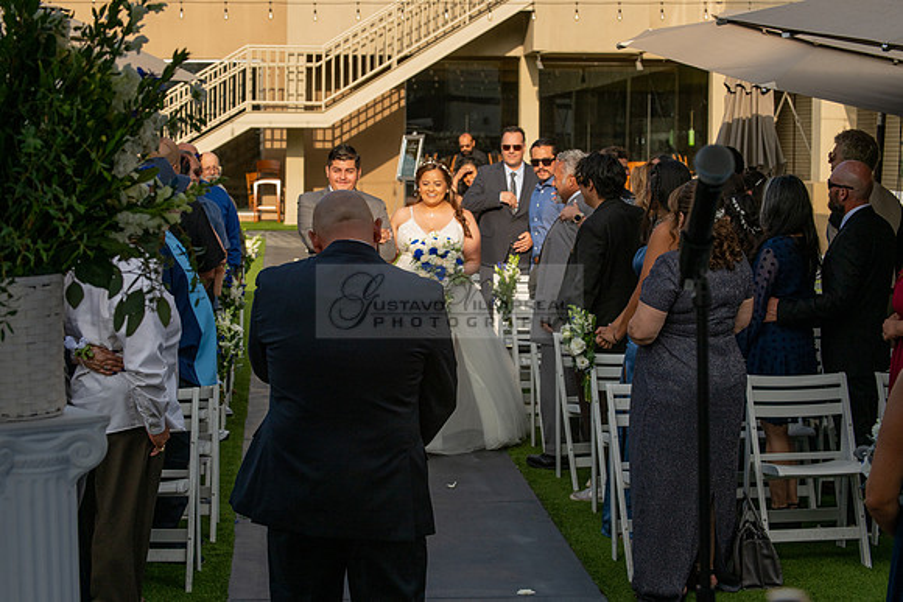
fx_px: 1756
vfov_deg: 19.5
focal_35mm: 70
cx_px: 452
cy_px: 301
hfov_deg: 28.8
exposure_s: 1/1250
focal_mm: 70
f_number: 6.3
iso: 400
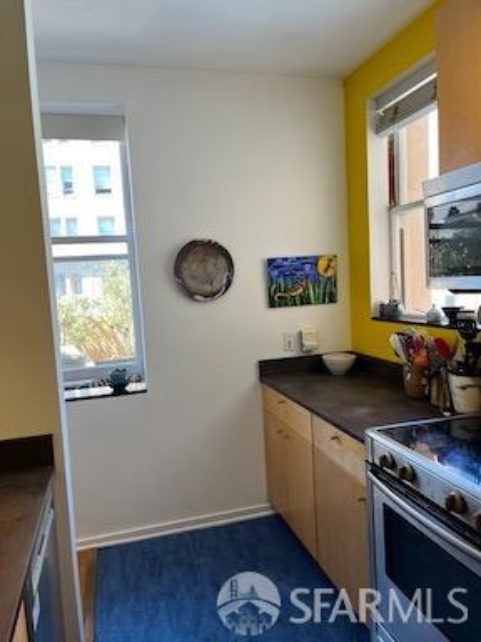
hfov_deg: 53.1
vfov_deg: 67.3
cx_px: 240
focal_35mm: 26
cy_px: 321
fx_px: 482
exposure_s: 1/122
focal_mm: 5.1
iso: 32
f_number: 1.6
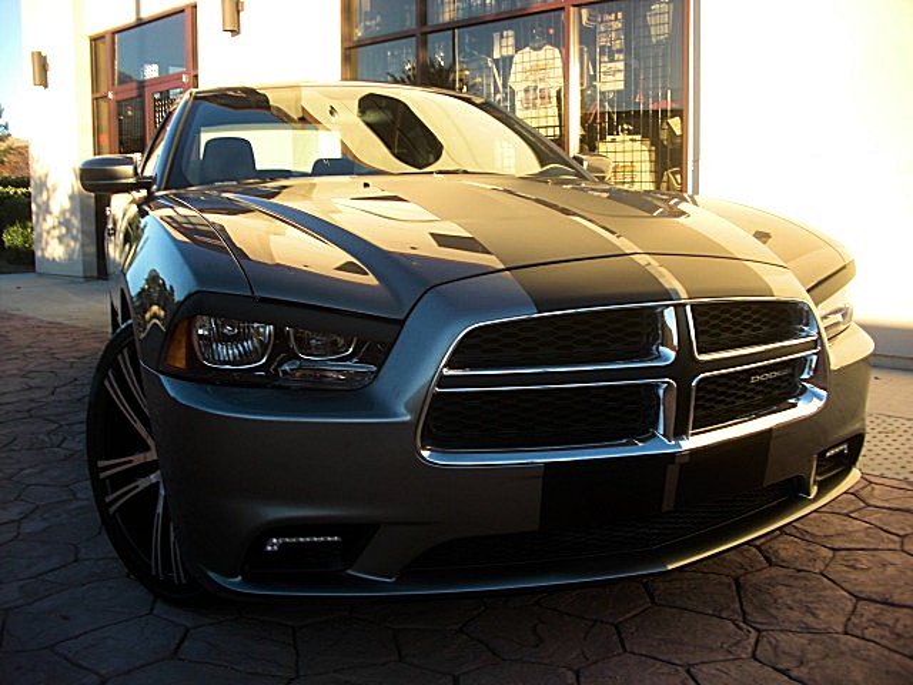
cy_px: 342
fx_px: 950
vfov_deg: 39.7
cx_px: 456
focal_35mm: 36
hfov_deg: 51.4
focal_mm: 6.3
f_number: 2.8
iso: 50
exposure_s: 1/160
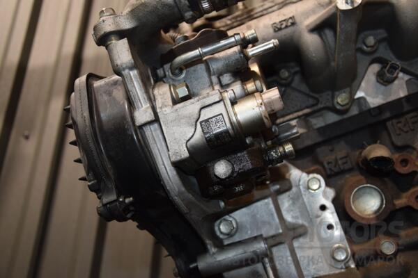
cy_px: 139
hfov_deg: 49.6
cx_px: 209
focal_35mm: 39
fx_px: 453
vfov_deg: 34.2
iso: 800
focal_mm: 26
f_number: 5
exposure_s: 1/60
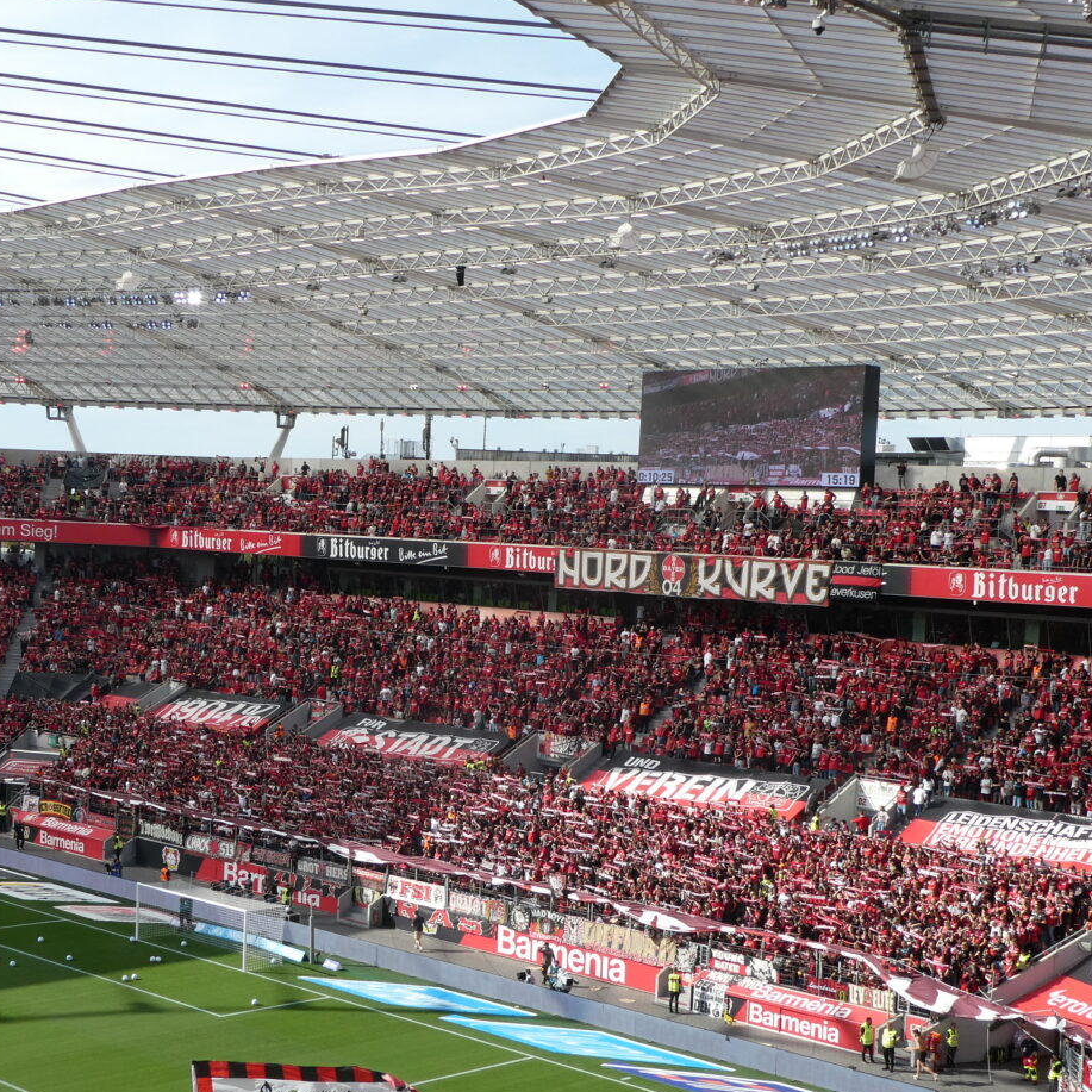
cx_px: 483
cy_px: 661
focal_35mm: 54
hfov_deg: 31.6
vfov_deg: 31.5
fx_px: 1927
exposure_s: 1/500
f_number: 3.7
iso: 80
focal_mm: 6.3
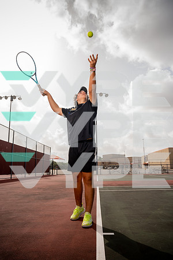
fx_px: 195
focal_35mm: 27
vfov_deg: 67.4
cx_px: 86
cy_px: 130
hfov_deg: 47.9
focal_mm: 27
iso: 50
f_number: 6.3
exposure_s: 1/250
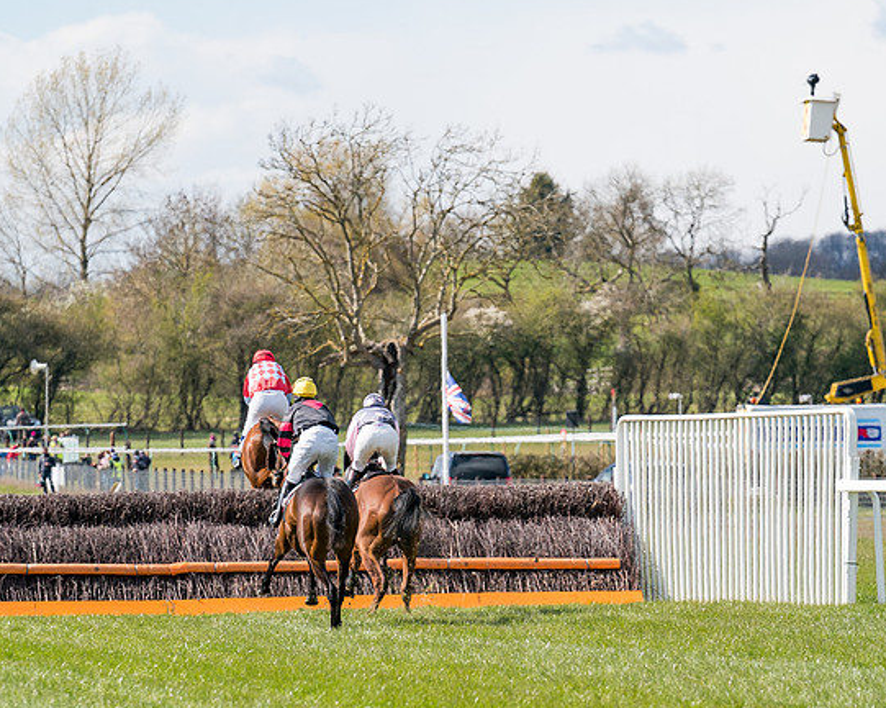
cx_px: 330
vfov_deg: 4.1
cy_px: 463
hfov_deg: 5.1
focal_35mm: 376
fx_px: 9852
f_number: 4.5
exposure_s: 1/2000
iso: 400
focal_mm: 200
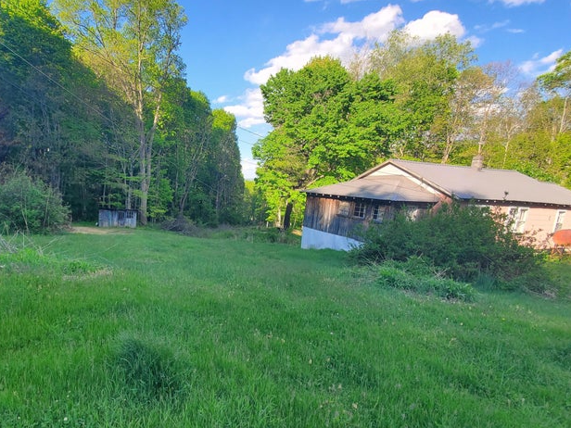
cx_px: 207
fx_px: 297
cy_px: 236
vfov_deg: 71.4
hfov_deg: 85.7
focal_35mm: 18
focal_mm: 1.8
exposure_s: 1/232
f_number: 2.2
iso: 50
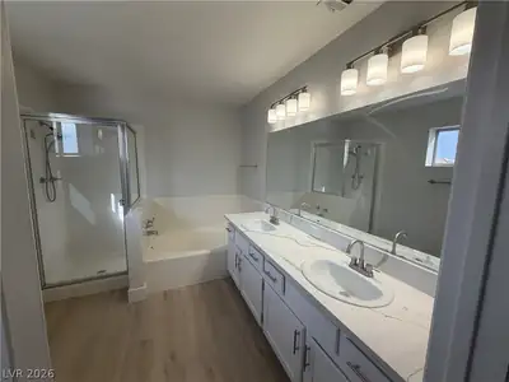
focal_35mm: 14
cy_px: 191
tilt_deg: -6.9
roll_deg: -1.0
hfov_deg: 102.1
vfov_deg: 85.7
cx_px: 254
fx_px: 206
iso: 64
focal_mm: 2.22
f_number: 2.2
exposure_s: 1/239
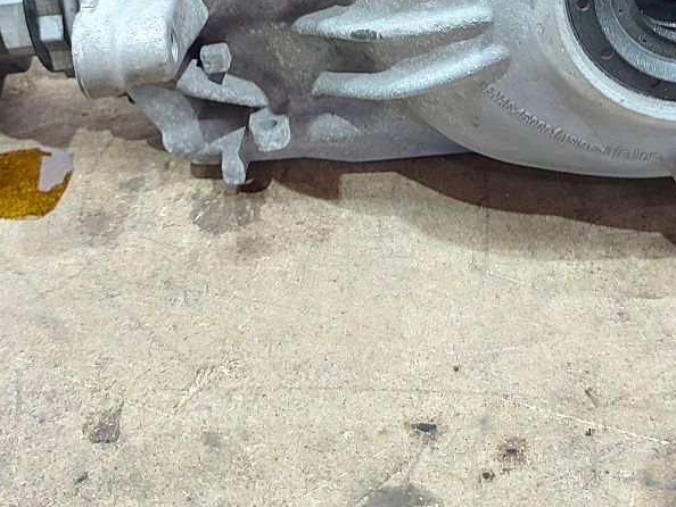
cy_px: -30
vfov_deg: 24.6
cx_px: 434
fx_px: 1094
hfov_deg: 34.1
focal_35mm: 56
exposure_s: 1/25
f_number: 1.8
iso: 500
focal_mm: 5.23
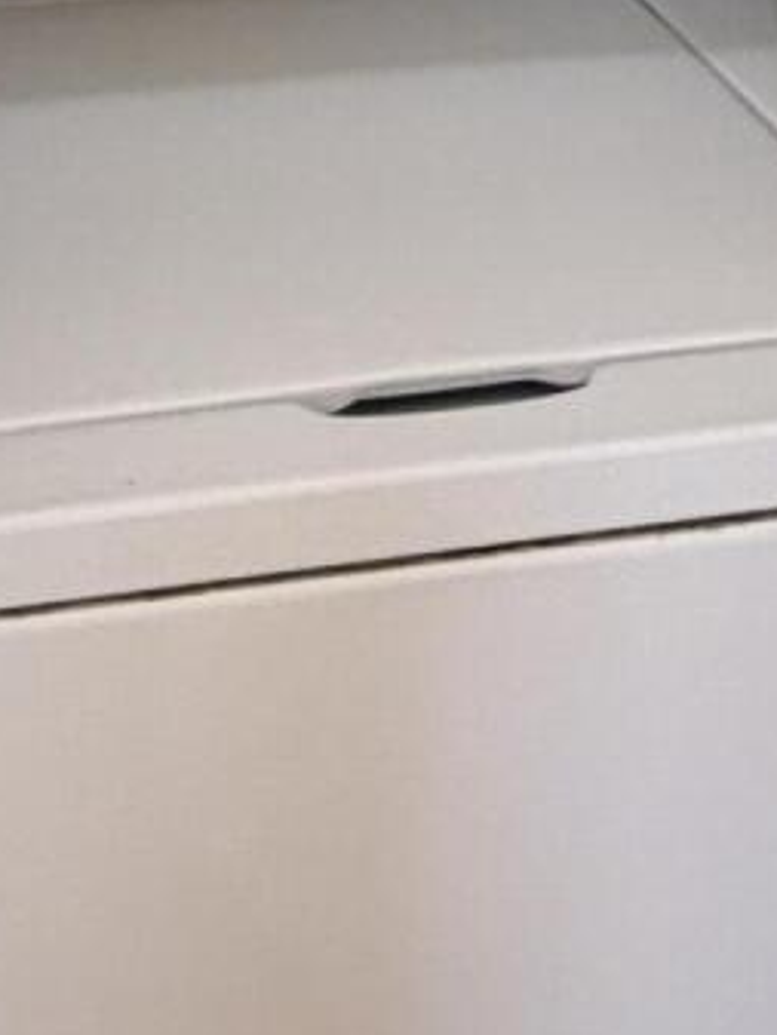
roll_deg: -0.3
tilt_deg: -9.9
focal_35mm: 83
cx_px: 221
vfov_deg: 20.4
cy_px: -498
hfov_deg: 17.7
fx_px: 2482
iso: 200
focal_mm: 2.22
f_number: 2.2
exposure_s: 1/60
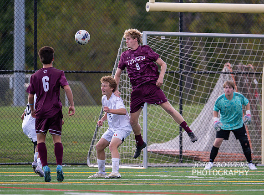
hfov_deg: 4.0
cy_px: 108
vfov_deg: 3.0
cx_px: 156
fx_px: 3780
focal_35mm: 499
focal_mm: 400
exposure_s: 1/2500
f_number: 4.5
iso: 2200
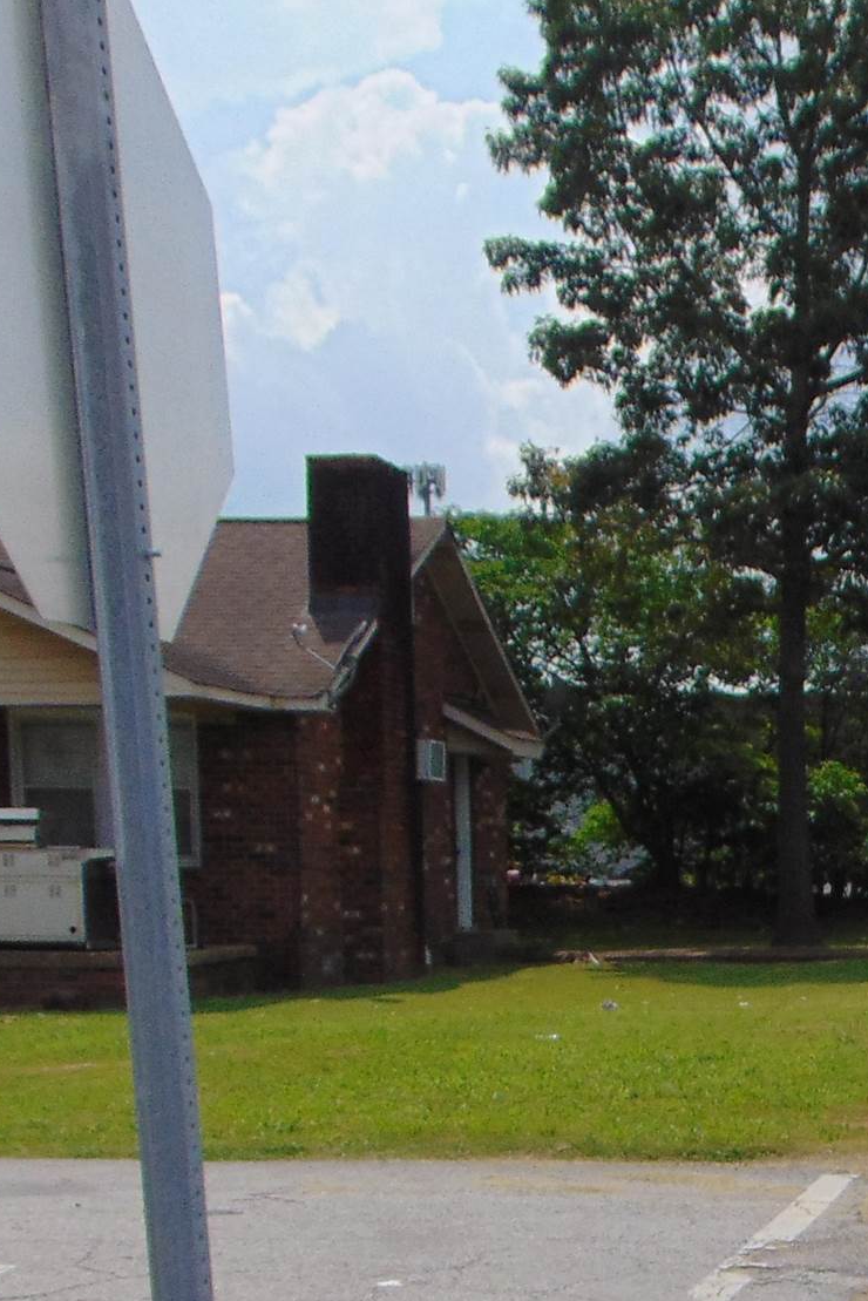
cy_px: 1236
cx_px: 1072
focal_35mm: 72
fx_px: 2602
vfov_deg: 26.8
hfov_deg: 17.9
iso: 80
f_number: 7.7
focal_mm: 4.5
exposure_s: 1/400
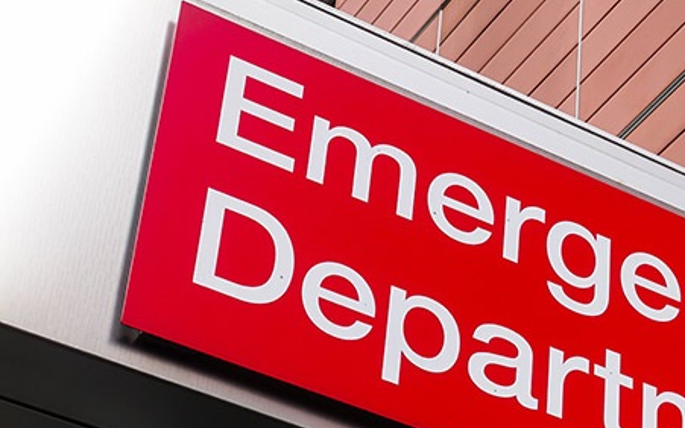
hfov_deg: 17.1
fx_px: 2240
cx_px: 658
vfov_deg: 10.9
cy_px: 334
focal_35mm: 120
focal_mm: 21.6
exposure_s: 1/160
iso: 125
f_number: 5.6
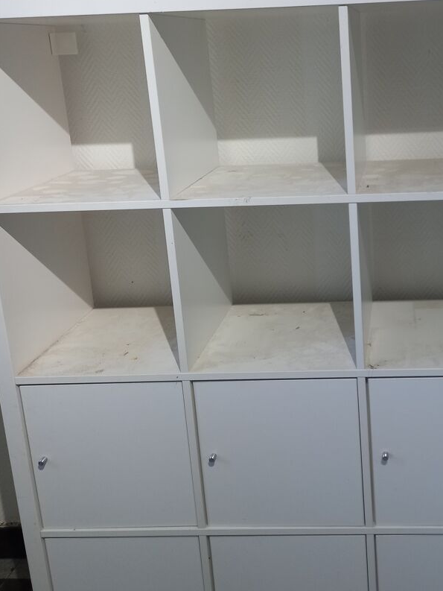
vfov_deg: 44.4
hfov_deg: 33.3
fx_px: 716
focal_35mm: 42
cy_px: 217
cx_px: 358
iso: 200
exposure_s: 1/30
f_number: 2
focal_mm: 4.6
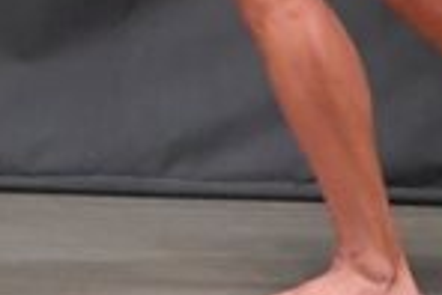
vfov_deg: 1.2
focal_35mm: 1178
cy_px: -319
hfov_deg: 1.7
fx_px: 14477
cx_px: -360
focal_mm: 150
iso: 6400
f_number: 5.6
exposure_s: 1/400
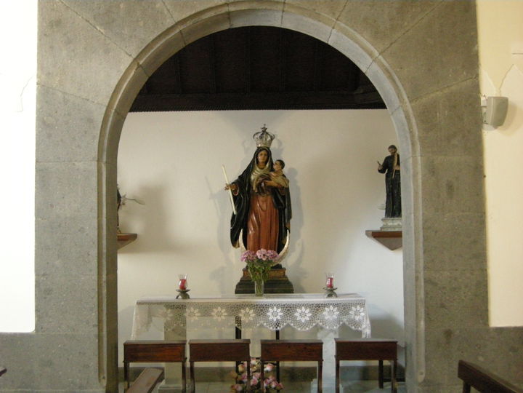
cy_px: 196
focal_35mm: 48
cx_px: 262
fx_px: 725
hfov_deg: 39.7
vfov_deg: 30.3
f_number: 3.1
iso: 800
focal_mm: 10.1
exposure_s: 1/7.2
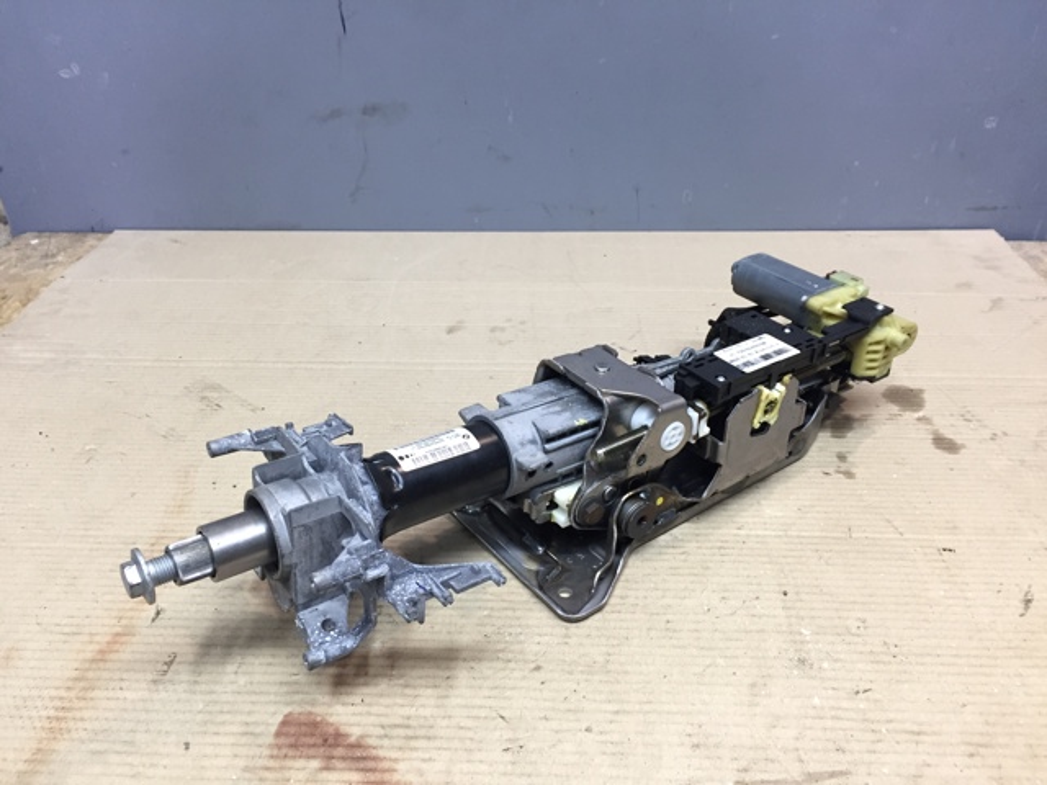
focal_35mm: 29
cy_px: 392
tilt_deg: -32.2
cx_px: 524
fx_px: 877
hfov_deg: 61.7
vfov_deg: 48.2
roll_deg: -0.7
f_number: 2.2
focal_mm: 4.15
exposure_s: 1/33
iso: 64
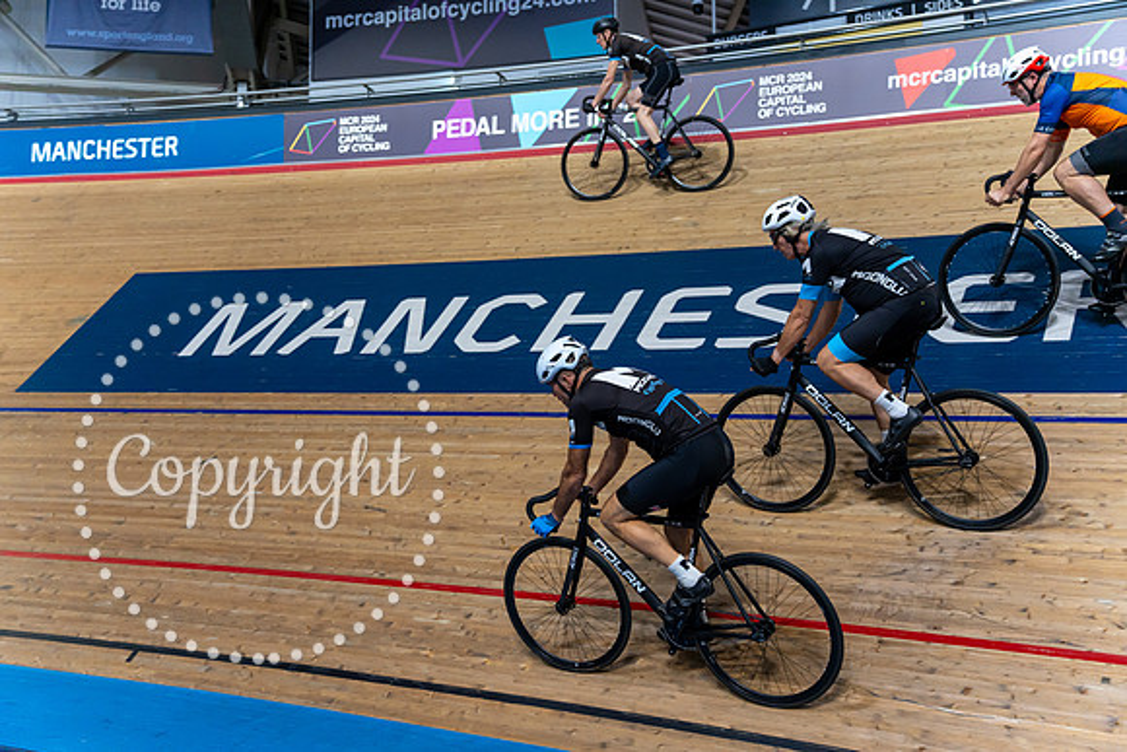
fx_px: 1002
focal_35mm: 32
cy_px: 376
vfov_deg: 41.1
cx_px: 564
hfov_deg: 58.7
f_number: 2.8
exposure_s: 1/1000
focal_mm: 32
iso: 2500
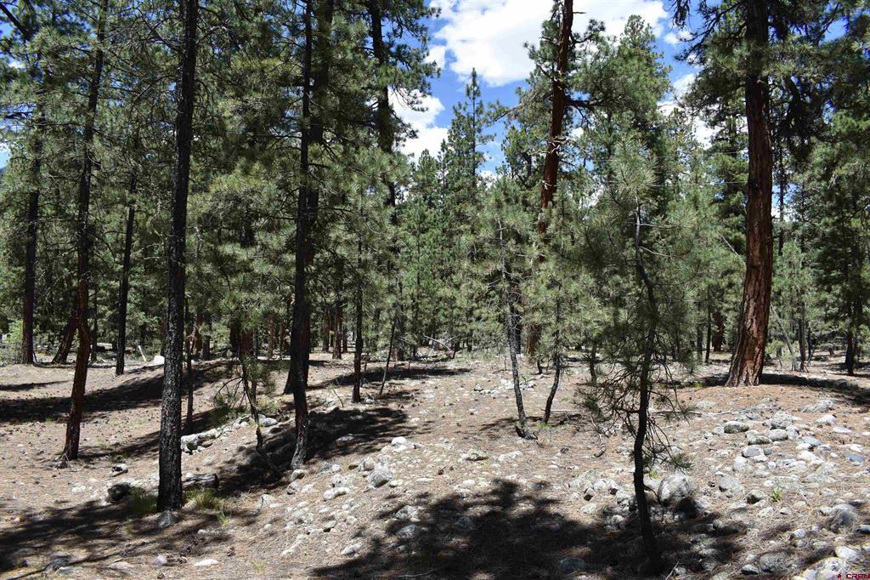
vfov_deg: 47.9
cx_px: 435
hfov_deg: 67.4
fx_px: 652
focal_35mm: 27
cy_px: 290
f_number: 8
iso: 160
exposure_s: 1/250
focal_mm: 18
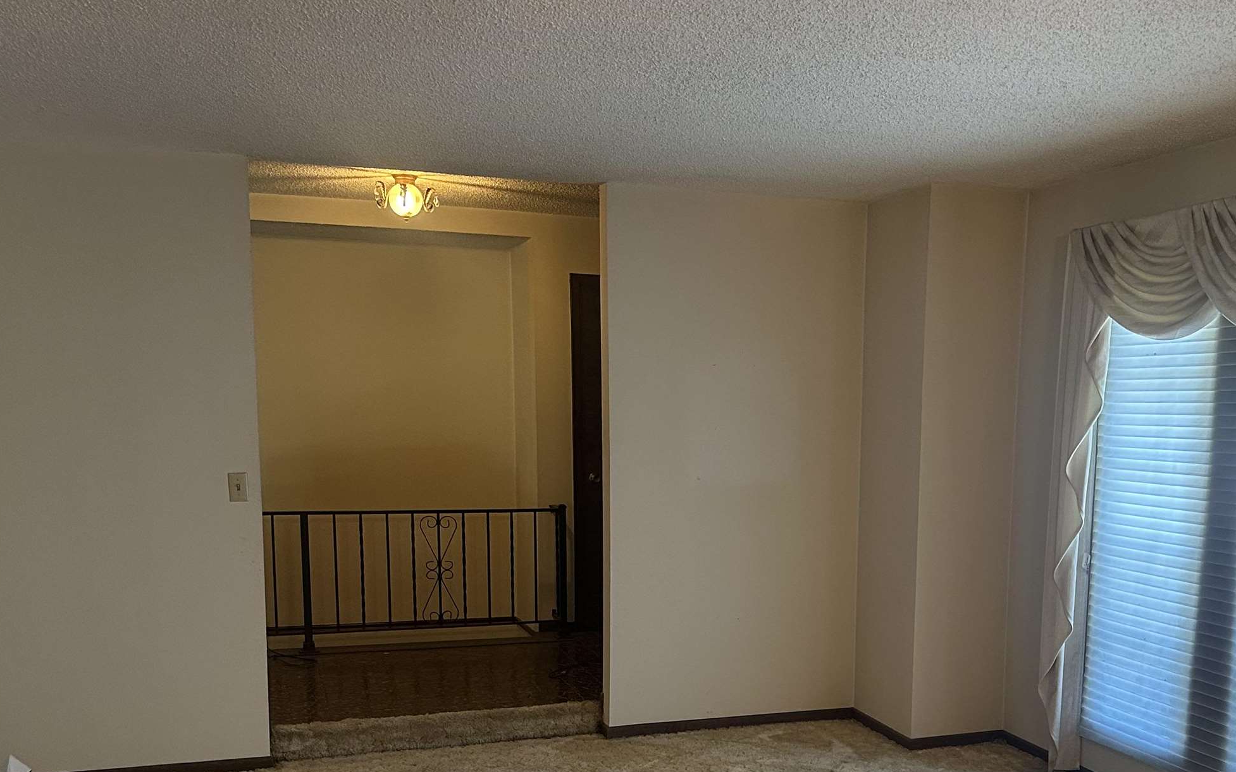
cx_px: 821
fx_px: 1347
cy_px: 597
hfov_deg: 48.5
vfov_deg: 31.3
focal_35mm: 40
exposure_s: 1/60
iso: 320
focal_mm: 6.86
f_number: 1.78
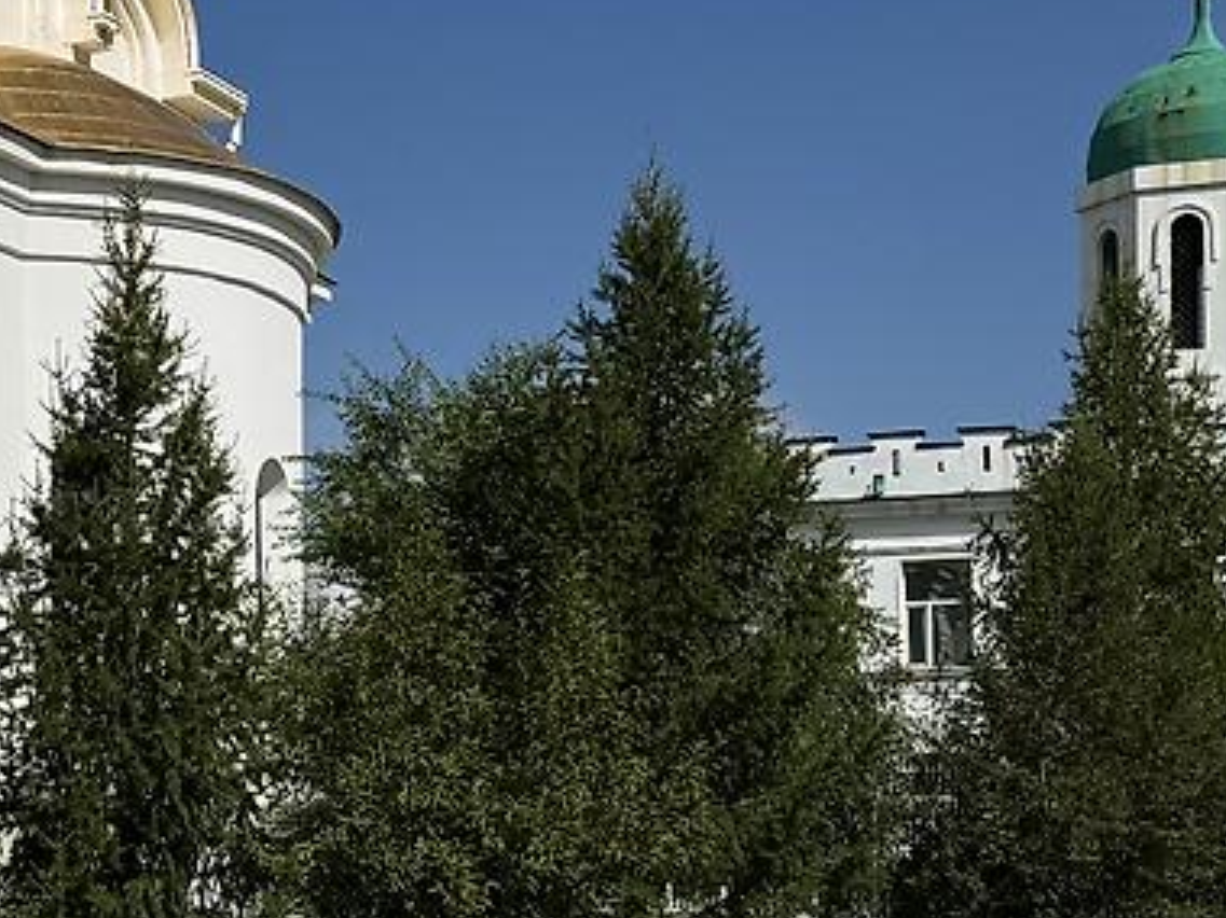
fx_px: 2691
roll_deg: -0.2
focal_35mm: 76
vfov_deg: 18.5
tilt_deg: +15.0
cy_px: -136
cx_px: 107
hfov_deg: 24.9
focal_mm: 6.76
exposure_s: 1/12346
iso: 64
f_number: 1.78
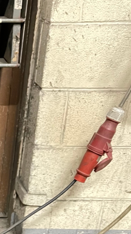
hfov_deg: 13.7
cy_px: 231
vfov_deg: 25.6
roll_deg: +0.0
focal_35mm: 79
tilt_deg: -27.4
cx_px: -101
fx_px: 488
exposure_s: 1/30
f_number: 1.6
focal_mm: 5.1
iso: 800
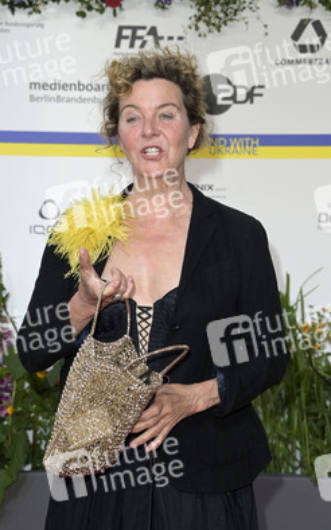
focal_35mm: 93
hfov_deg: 14.0
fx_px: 1343
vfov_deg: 22.3
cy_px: 268
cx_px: 153
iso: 640
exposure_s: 1/250
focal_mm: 90
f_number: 6.3
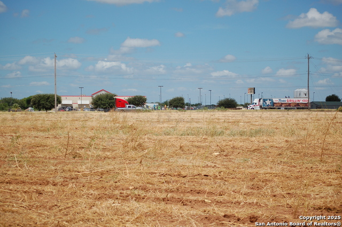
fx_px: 783
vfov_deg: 16.5
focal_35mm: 82
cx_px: 171
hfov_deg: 24.6
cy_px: 114
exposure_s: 1/2000
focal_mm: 55
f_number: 4.5
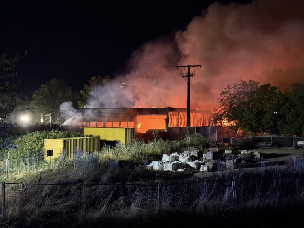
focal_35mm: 48
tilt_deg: +0.9
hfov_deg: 39.7
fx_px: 422
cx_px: 152
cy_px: 114
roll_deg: -0.5
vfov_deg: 30.3
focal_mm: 6.76
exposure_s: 1/25
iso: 640
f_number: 1.78
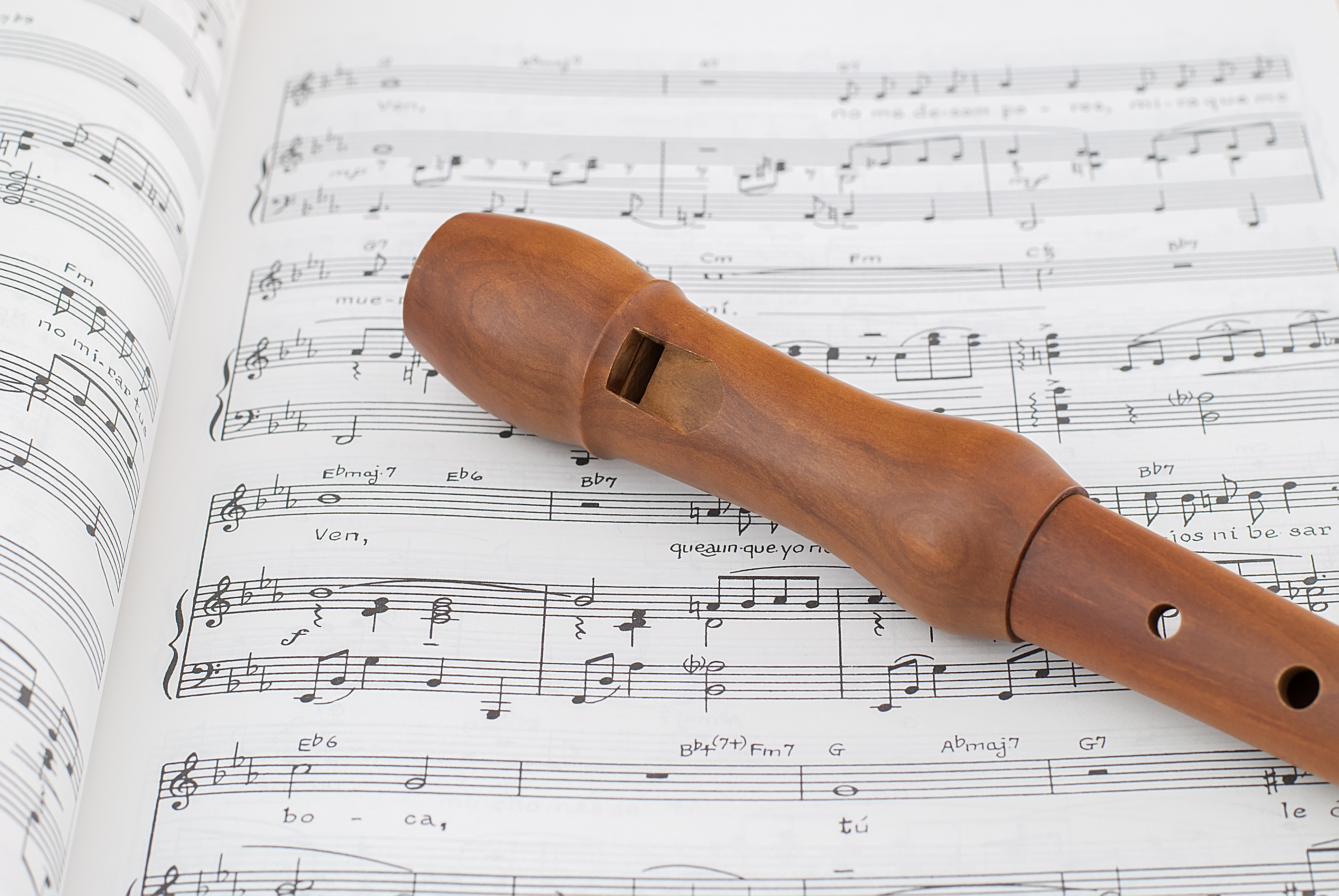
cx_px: 670
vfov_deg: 18.2
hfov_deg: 27.0
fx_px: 2793
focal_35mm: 75
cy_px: 448
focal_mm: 50
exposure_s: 1.3
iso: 100
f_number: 8
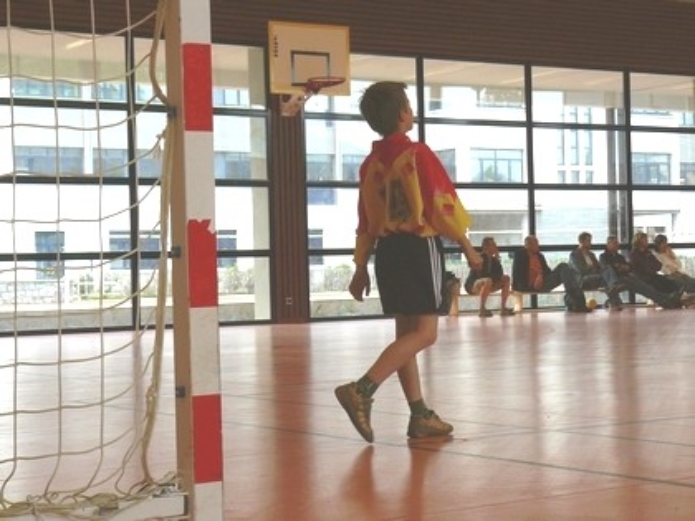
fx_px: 1526
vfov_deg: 19.4
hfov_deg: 25.7
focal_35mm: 76
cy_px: 260
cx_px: 348
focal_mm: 12.6
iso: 100
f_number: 4
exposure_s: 1/100
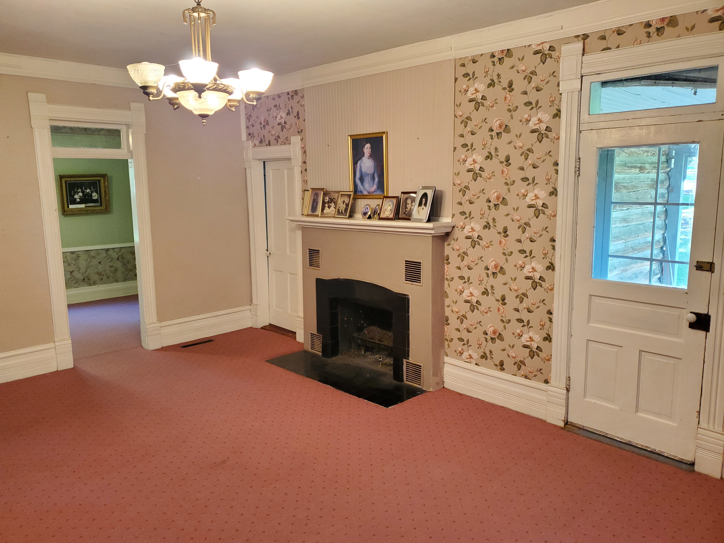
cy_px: 272
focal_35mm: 26
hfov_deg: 67.3
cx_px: 362
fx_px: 544
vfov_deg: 53.1
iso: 250
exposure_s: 1/60
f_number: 1.5
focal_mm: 4.3
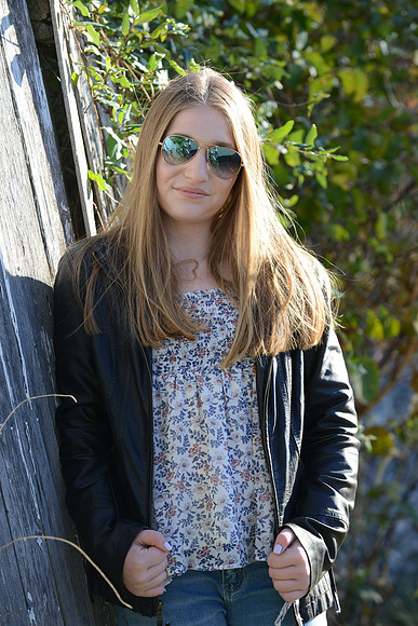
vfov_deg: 13.2
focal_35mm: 155
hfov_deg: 8.9
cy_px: 313
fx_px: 2698
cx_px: 209
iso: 500
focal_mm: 155
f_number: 7.1
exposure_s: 1/400
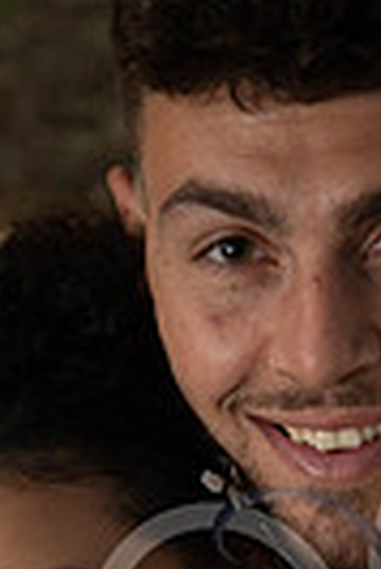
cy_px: 663
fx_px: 2359
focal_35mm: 149
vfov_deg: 13.4
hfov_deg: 9.2
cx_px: 218
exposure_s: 1/60
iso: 640
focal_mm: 44
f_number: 2.8
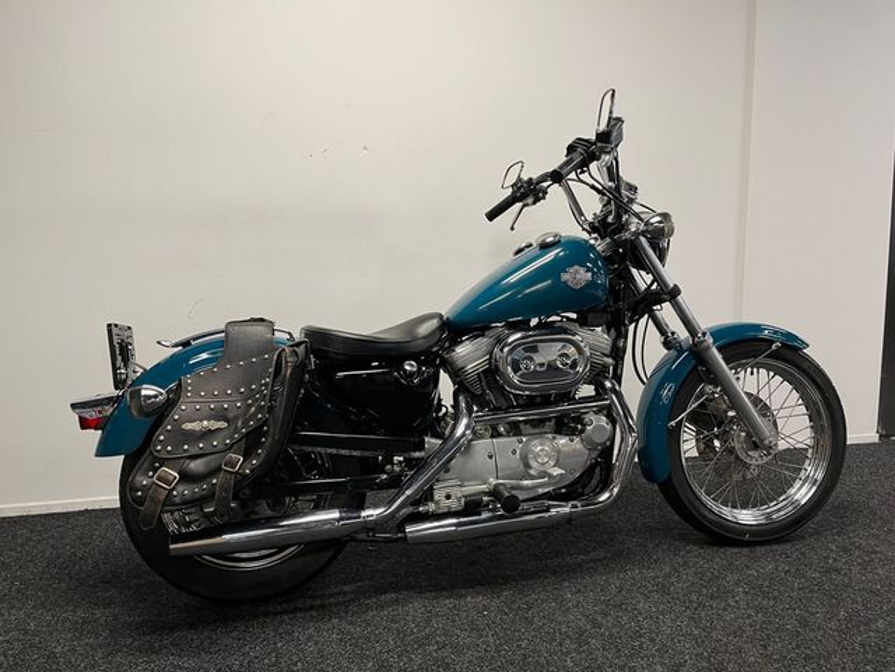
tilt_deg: -7.7
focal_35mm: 26
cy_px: 336
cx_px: 448
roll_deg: +0.7
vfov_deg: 53.1
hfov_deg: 67.3
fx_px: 672
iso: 64
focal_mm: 5.1
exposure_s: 1/50
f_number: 1.6
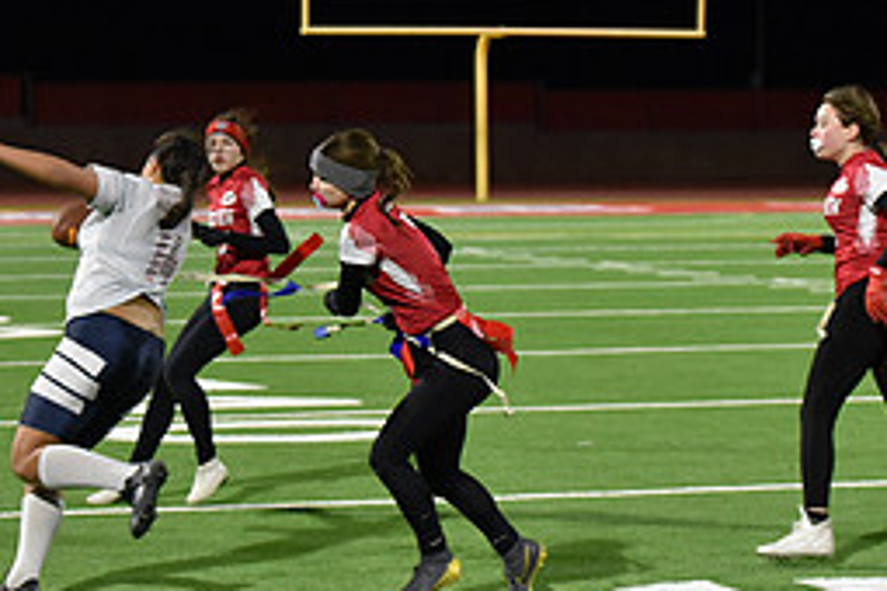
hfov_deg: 12.9
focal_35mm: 159
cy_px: 308
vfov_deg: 8.6
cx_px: 282
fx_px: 3917
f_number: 2.8
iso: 4500
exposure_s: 1/640
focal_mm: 70
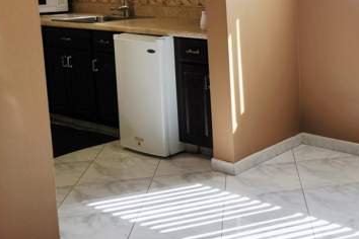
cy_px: 44
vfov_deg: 24.6
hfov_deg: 33.0
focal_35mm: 54
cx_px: 380
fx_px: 538
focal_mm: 5.4
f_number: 1.8
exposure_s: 1/180
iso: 50
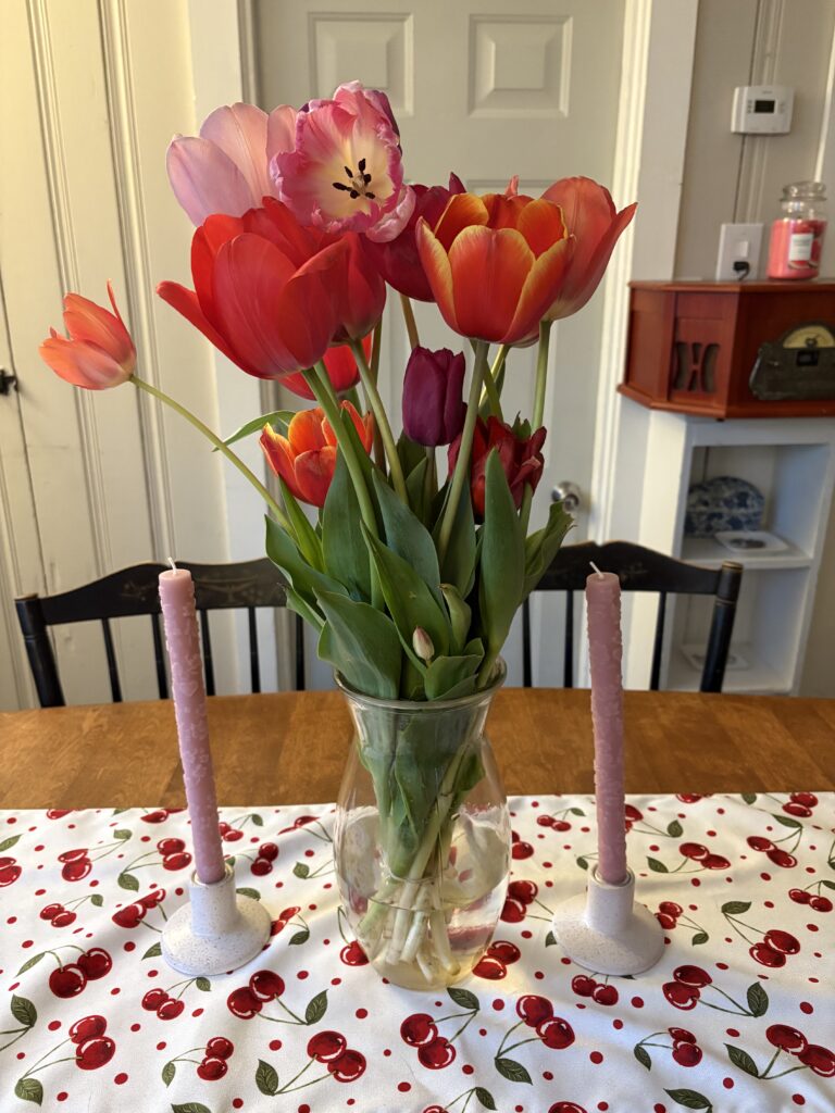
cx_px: 418
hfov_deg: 53.1
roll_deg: +0.1
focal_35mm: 26
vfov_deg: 67.3
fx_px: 836
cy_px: 556
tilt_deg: -17.4
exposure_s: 1/60
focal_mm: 5.96
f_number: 1.6
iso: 400
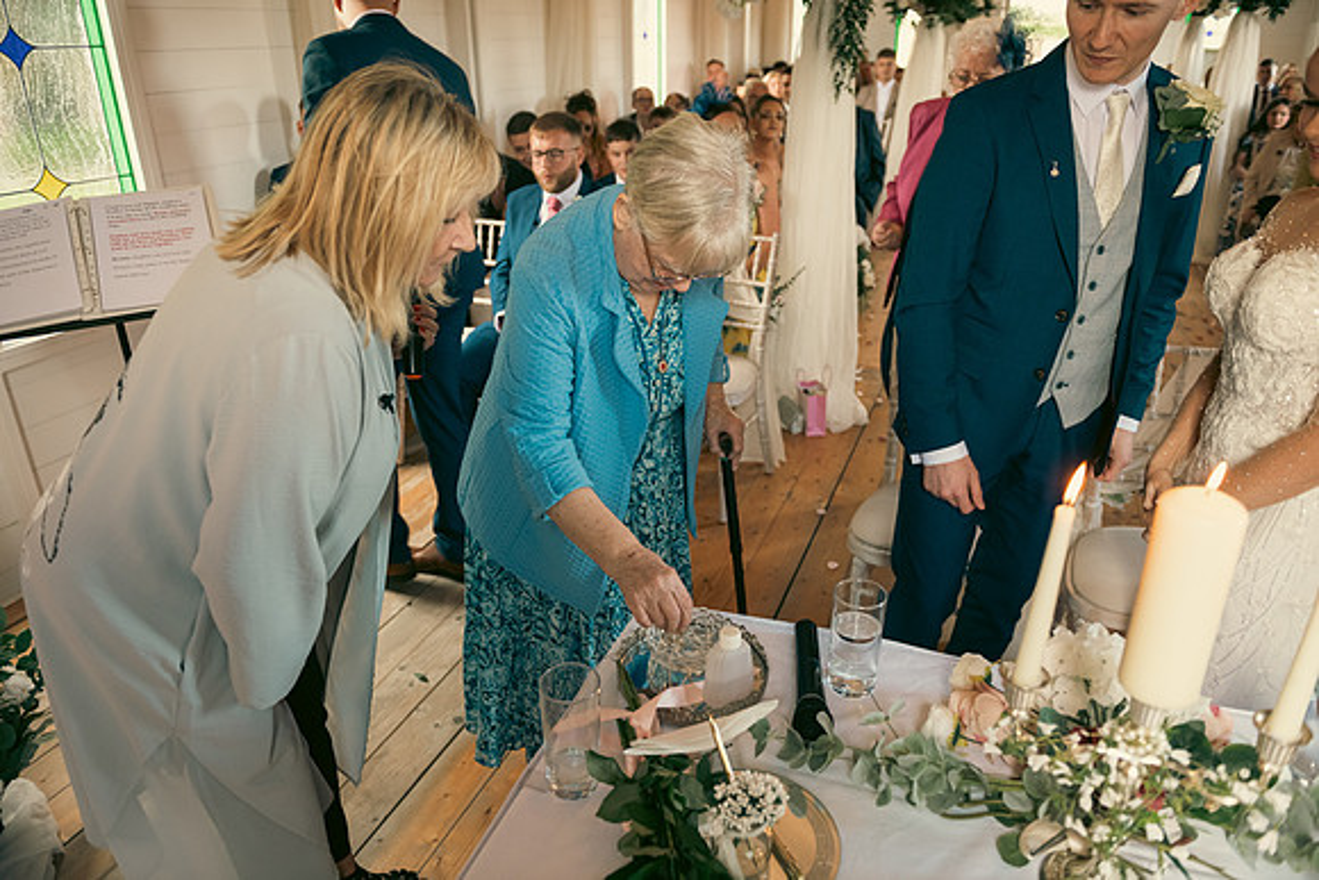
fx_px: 879
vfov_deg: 53.2
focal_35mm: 24
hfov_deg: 73.7
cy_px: 440
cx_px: 660
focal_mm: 24
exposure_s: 1/160
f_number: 3.5
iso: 640
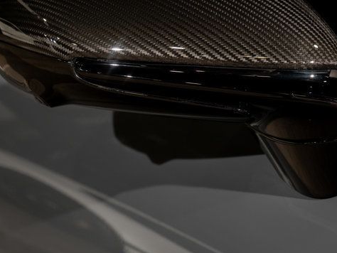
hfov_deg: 14.6
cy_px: 27
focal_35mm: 135
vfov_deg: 10.9
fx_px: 1315
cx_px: 210
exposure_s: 1/50
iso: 400
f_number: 5.6
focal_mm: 65
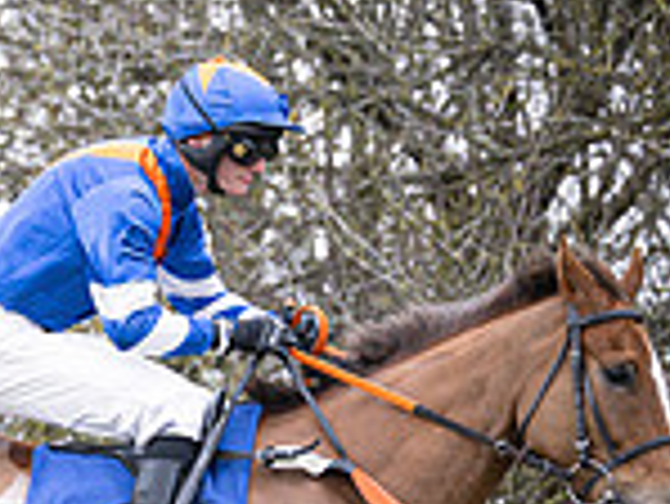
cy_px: 554
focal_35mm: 305
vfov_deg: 4.9
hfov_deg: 6.3
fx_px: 5908
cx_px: -692
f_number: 2.8
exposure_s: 1/1600
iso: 400
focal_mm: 70
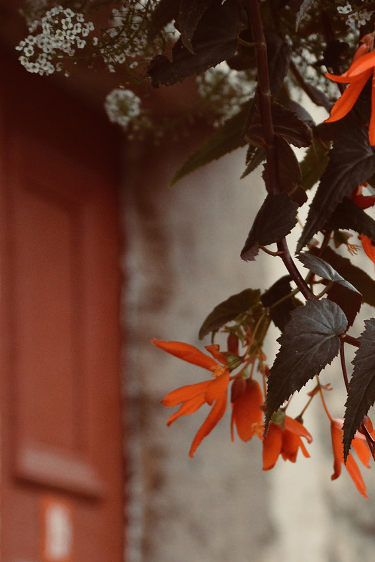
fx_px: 2733
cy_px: 411
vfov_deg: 11.7
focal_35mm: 175
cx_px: 352
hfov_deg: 7.8
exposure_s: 1/160
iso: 400
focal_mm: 62
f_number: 4.2
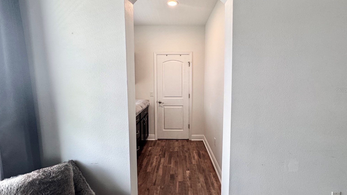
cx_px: 176
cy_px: 90
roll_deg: +0.3
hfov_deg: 99.4
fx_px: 147
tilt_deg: -4.8
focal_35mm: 16
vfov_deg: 67.0
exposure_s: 1/120
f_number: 2.2
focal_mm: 2.22
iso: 160
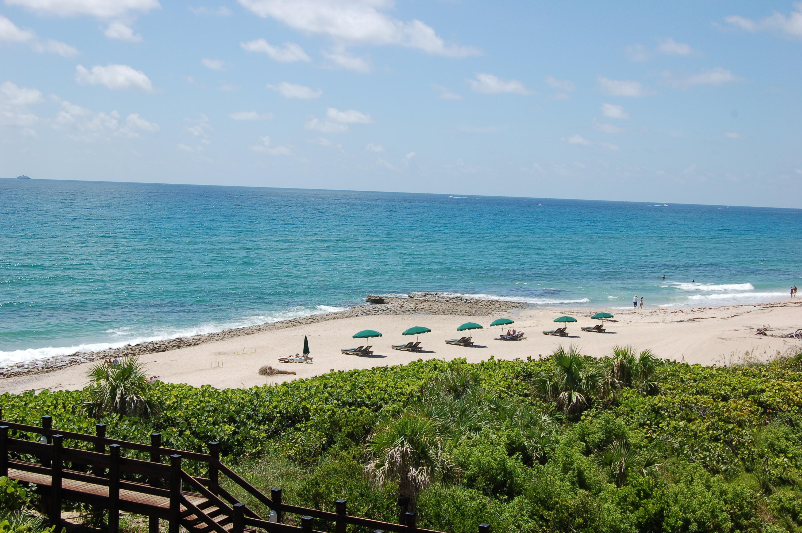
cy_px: 266
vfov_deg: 28.0
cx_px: 401
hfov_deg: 41.1
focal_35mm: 48
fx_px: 1068
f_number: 11
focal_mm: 32
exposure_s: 1/400
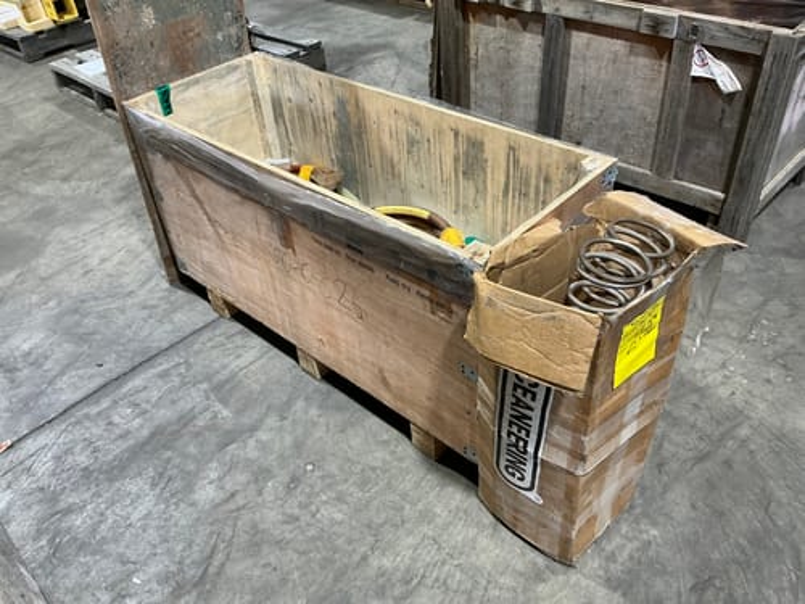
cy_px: 302
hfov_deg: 63.4
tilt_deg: -38.7
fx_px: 651
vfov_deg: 49.7
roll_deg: +3.7
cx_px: 402
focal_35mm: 28
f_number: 1.8
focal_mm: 3
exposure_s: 1/50
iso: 80
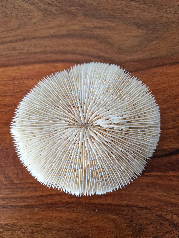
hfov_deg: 58.9
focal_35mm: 23
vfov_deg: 73.9
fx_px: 159
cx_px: 90
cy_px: 119
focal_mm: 6.4
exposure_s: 1/180
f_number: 1.8
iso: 50
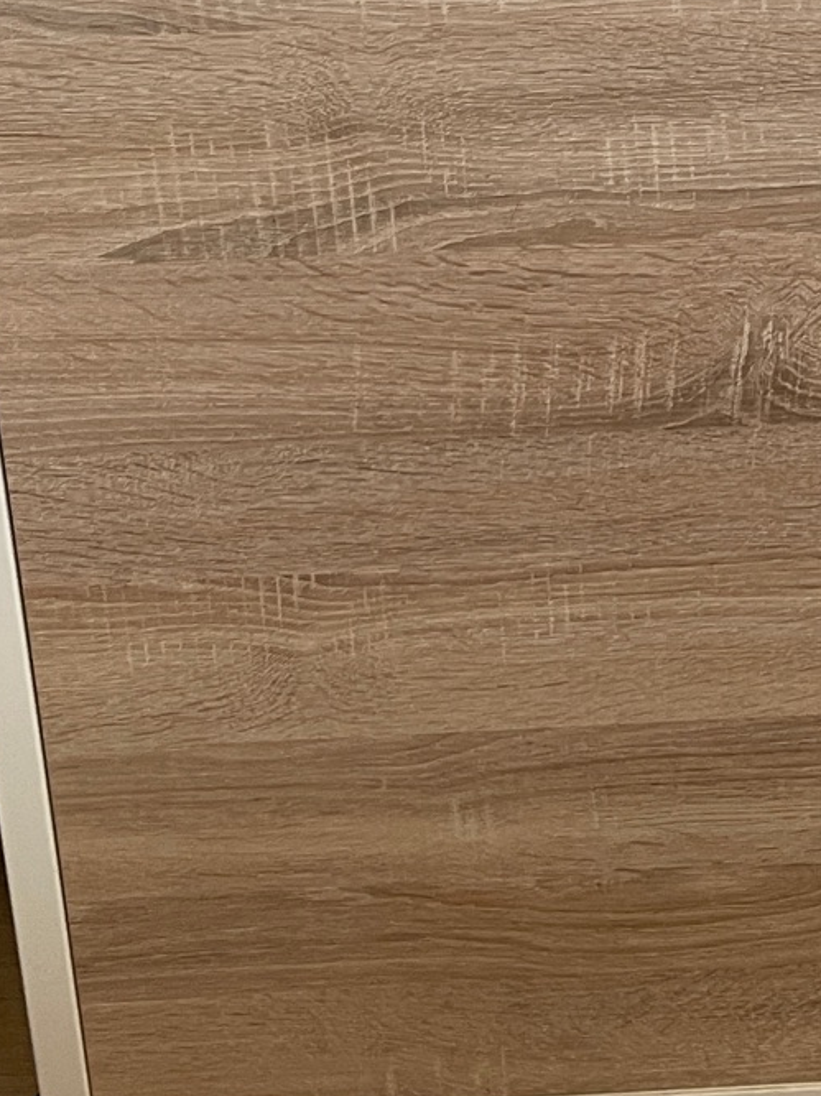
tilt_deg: -18.5
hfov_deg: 18.0
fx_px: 2531
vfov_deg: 22.7
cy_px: -179
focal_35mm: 80
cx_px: 823
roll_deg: +1.3
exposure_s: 1/50
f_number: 1.6
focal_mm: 5.1
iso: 125
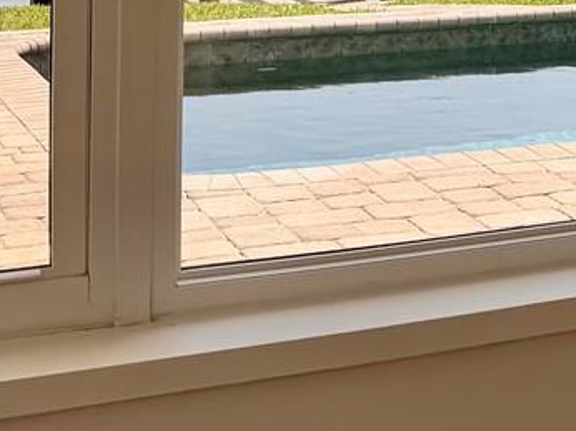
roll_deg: -0.4
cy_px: -195
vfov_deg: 12.7
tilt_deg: -0.7
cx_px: 897
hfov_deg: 16.1
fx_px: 1846
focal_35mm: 111
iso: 80
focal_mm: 6.76
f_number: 1.78
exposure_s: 1/4975
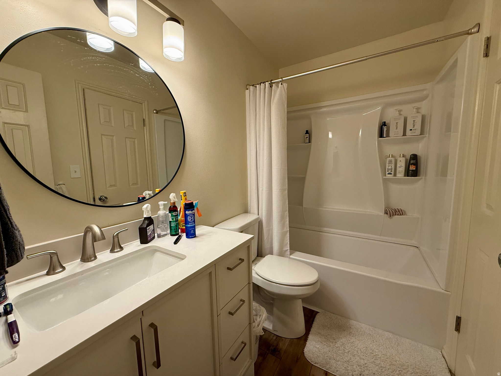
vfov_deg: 85.7
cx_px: 250
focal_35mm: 14
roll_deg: +1.6
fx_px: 203
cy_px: 188
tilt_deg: -6.2
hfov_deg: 102.1
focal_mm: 2.22
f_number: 2.2
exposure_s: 1/120
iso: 160
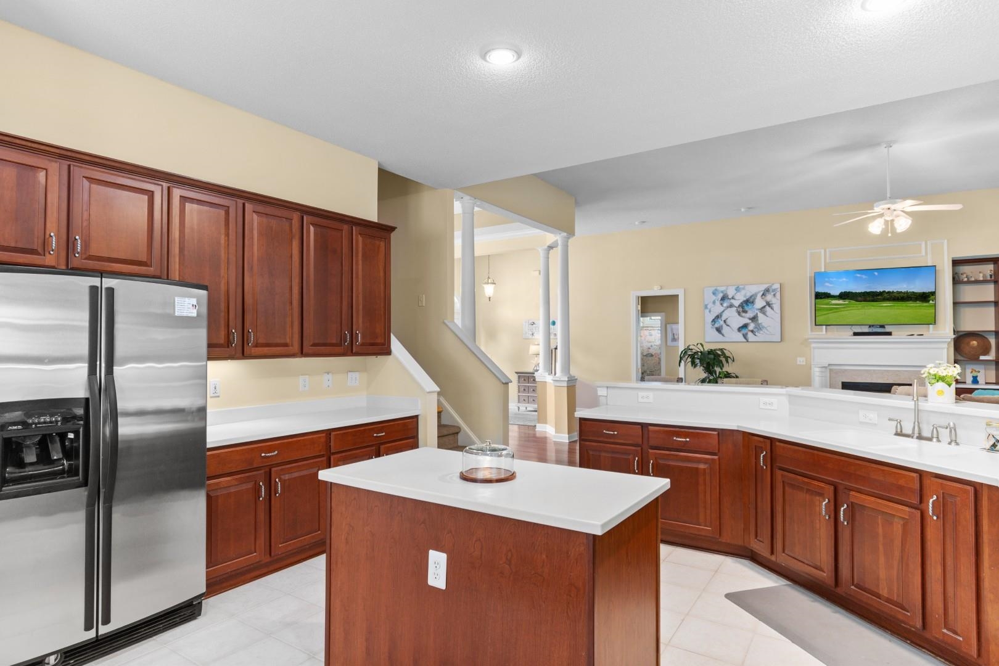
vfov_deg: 64.6
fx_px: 527
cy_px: 333
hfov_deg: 86.9
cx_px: 500
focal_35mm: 19
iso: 100
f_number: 4.8
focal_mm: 13
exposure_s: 1/3
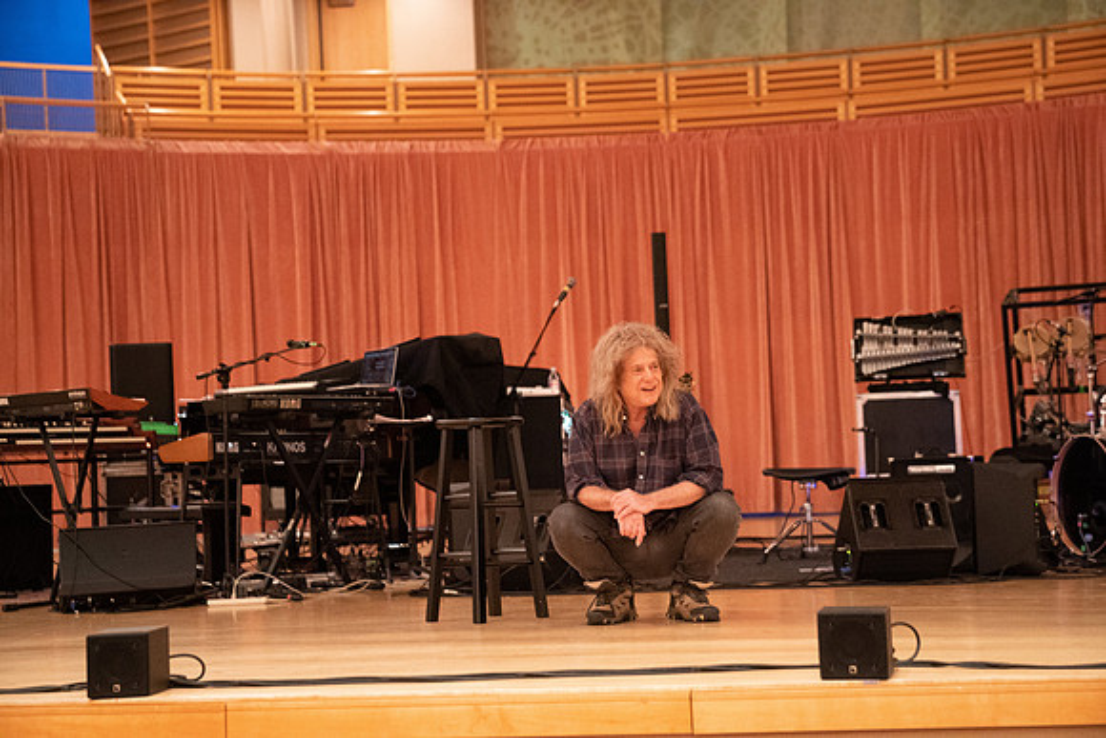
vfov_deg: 19.5
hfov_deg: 28.8
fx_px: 2151
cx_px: 553
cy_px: 369
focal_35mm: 70
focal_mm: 70
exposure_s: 1/80
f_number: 2.8
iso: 12800
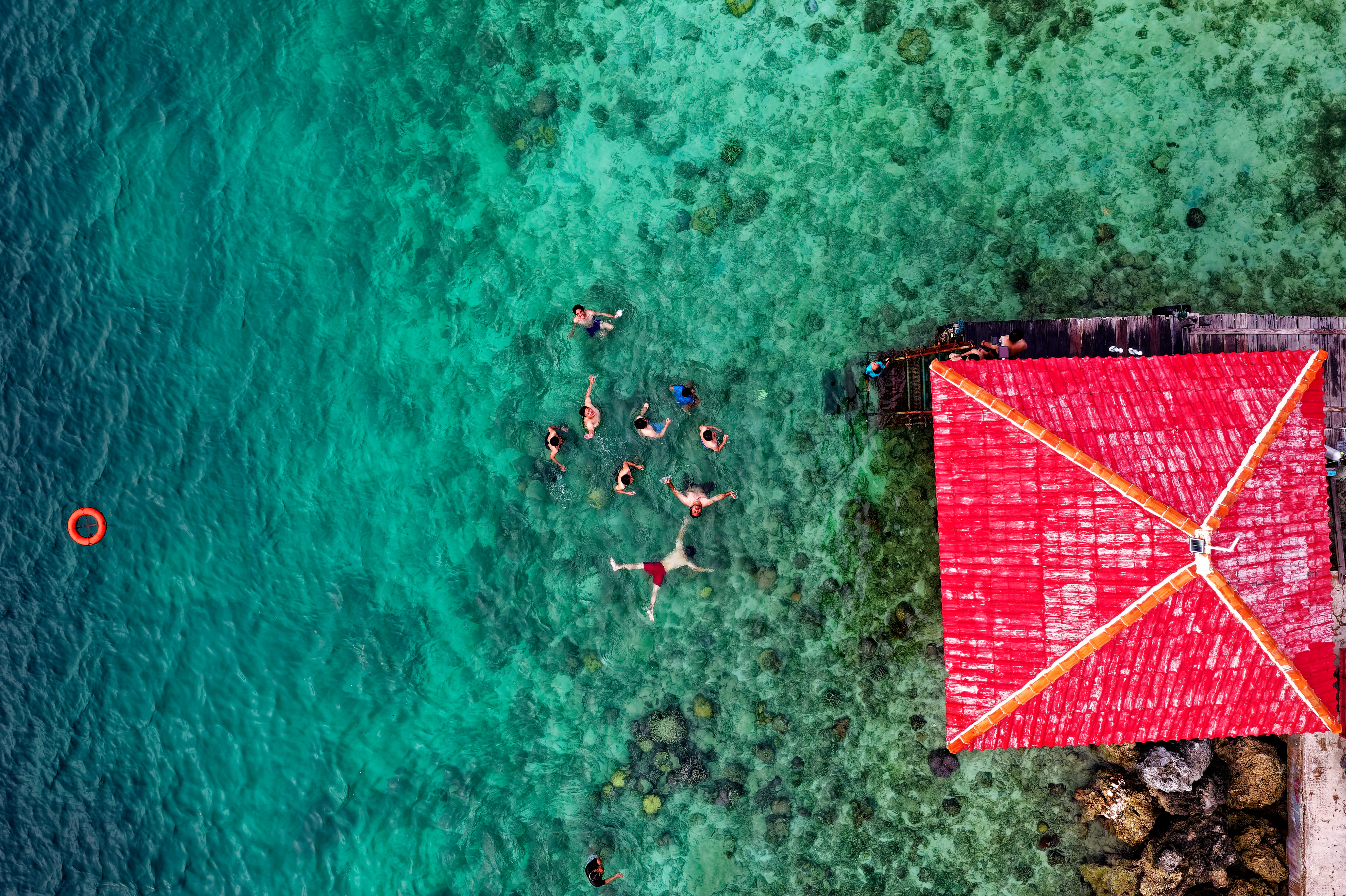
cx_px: 673
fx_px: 1047
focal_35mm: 28
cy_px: 448
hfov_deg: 65.5
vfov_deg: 46.4
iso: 100
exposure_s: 1/100
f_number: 4
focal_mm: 10.26
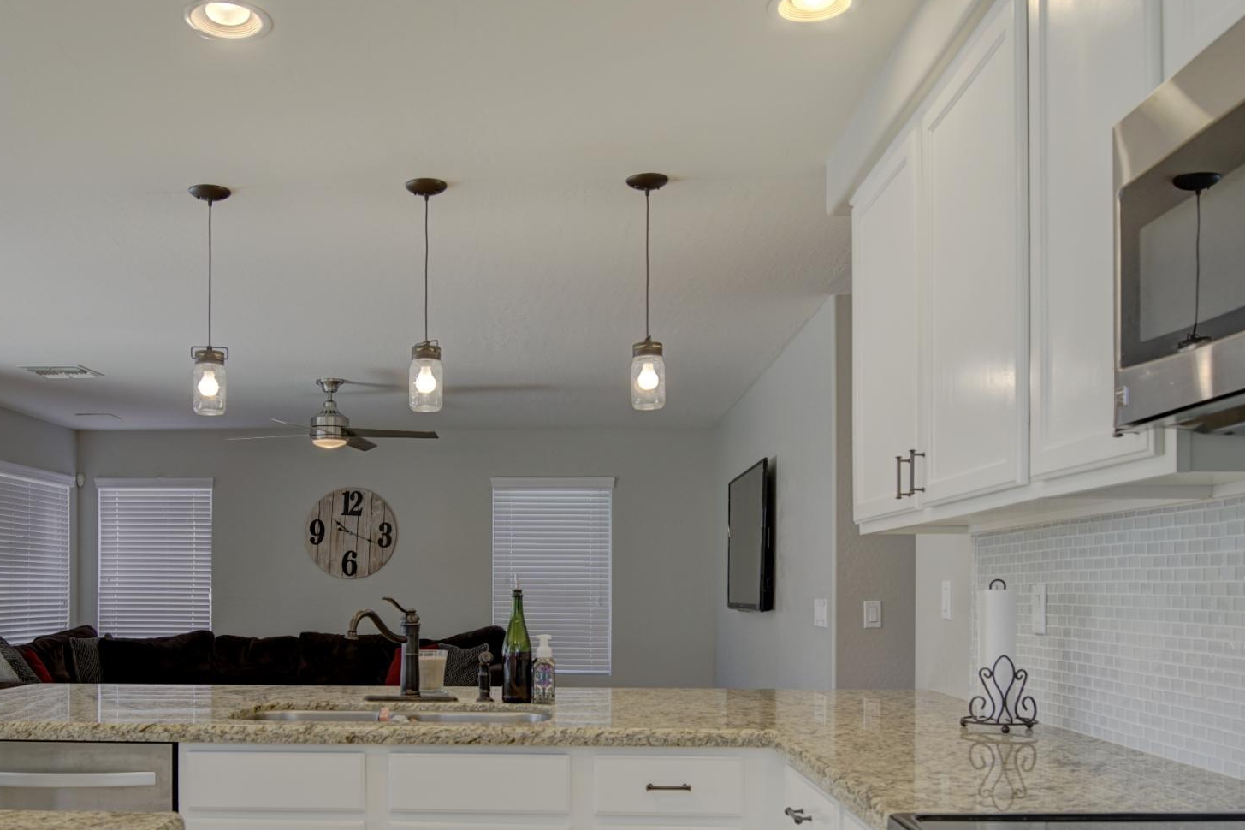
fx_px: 1141
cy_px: 601
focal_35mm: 33
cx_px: 499
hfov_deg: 56.8
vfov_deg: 39.1
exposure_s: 1/25
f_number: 4.5
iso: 200
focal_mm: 16
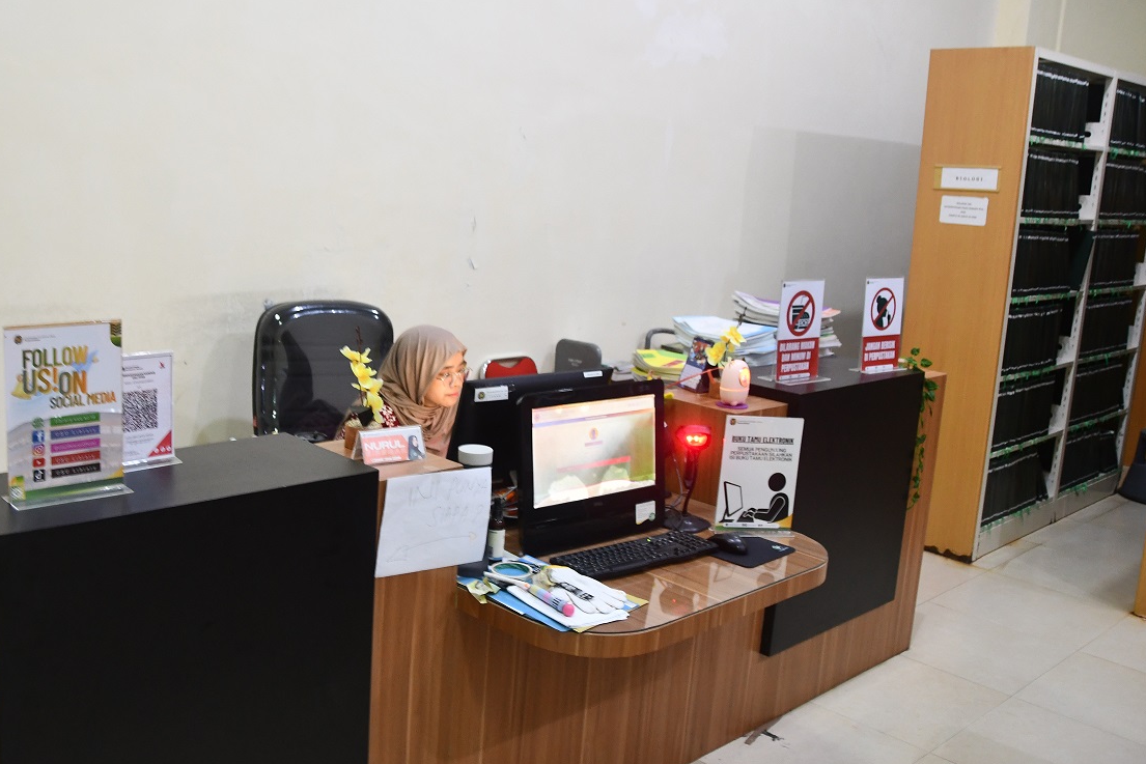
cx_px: 444
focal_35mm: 34
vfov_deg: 38.9
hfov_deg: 55.3
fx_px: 1082
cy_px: 359
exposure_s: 1/30
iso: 1250
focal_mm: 18
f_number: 3.5
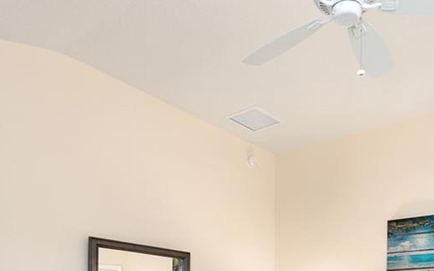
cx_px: 308
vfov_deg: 28.5
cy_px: 337
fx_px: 450
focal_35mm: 38
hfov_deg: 50.1
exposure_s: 1/5
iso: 250
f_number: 7.1
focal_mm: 12
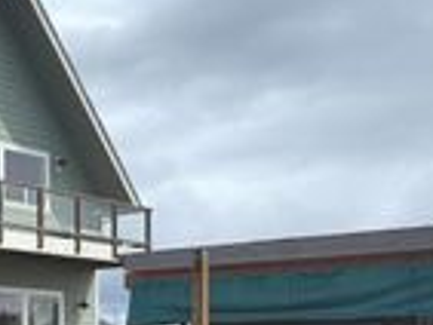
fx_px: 1064
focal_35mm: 85
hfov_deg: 21.9
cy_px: 339
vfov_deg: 16.9
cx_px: -31
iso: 80
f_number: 1.78
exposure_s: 1/6173
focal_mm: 6.76
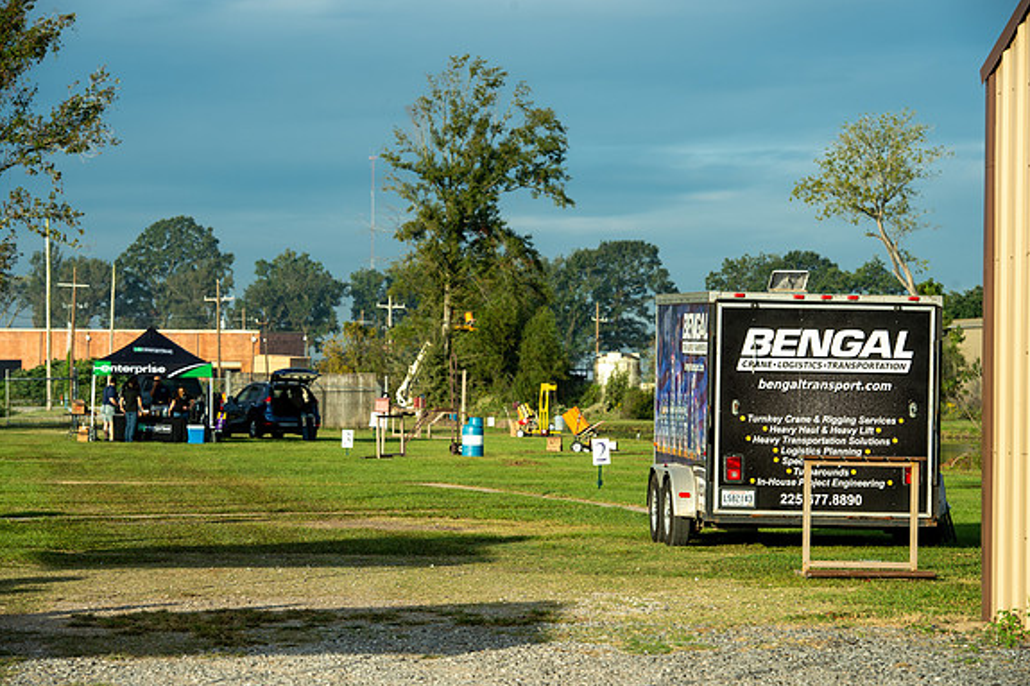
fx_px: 3518
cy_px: 344
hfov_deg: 16.7
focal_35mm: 123
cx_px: 516
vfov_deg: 11.1
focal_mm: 122
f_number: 9
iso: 200
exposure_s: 1/250
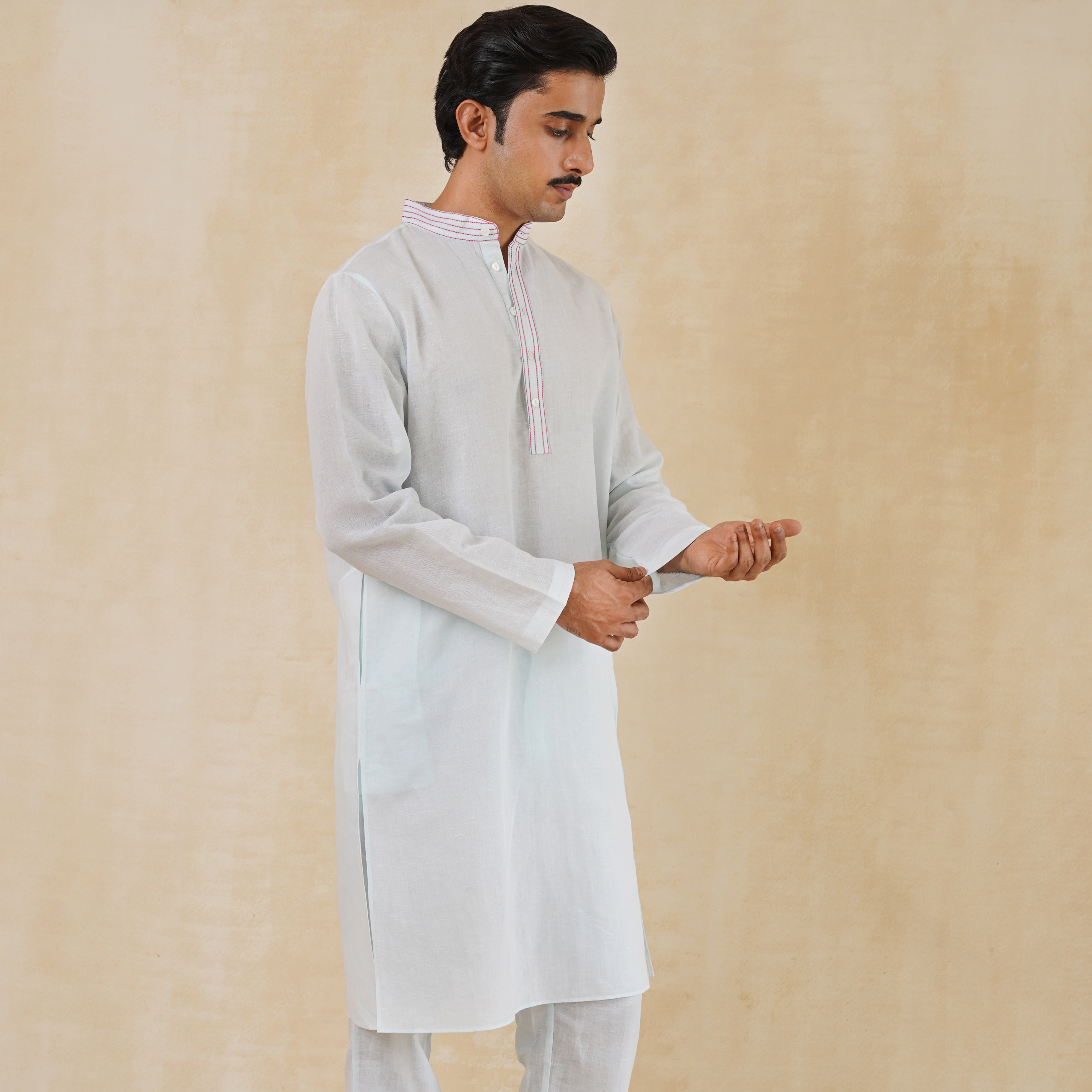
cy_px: 704
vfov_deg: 27.2
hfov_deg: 27.3
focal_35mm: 63
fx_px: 2245
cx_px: 545
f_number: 5.6
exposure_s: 1/125
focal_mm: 48.7
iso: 200
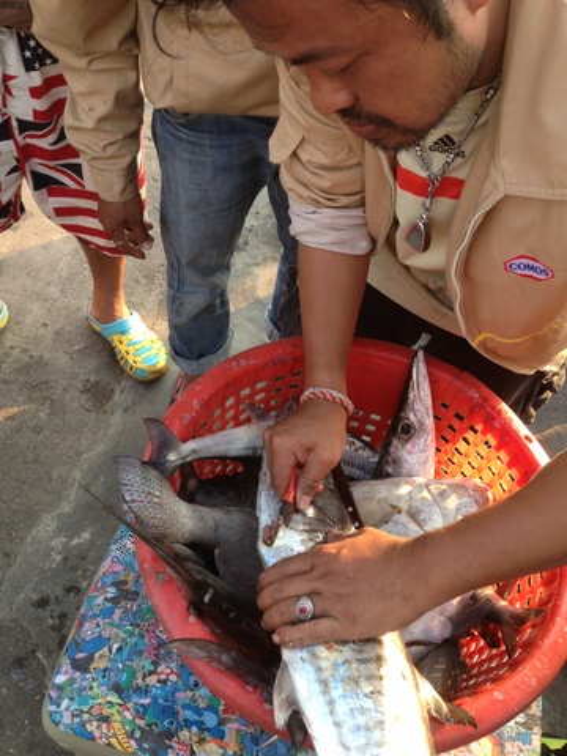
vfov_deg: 55.4
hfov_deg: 42.9
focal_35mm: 33
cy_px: 378
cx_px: 284
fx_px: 721
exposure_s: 1/120
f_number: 2.4
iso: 50
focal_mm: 4.12
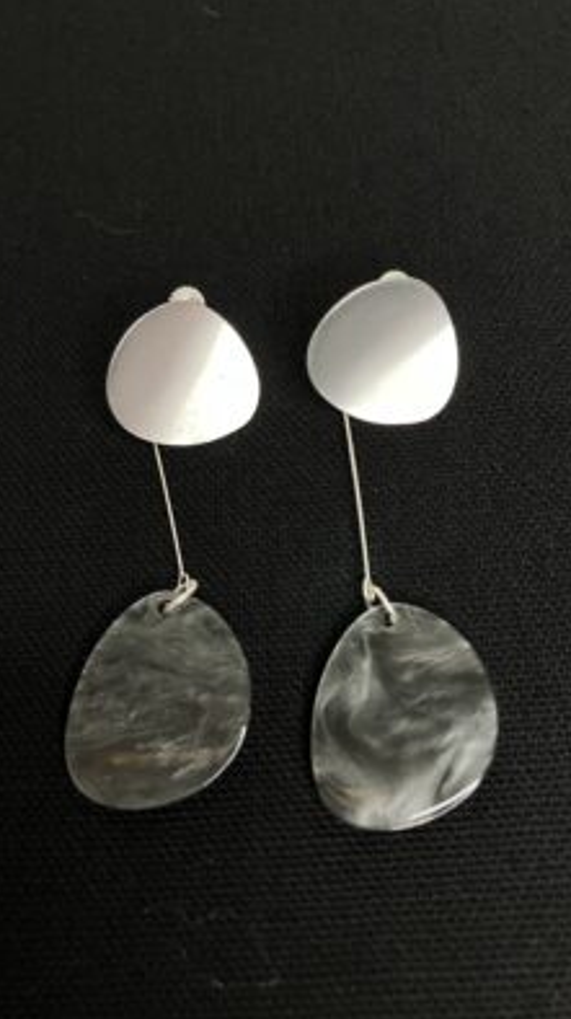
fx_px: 836
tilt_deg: -65.2
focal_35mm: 31
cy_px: 507
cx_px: 284
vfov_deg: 62.7
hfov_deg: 37.7
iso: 160
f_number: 1.8
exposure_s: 1/50
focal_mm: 3.99
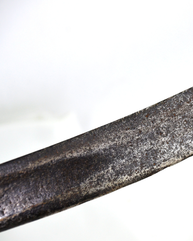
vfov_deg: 7.6
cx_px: 150
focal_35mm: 255
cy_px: 120
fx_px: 1821
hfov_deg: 6.1
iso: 400
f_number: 5.6
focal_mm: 120
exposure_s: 1/400
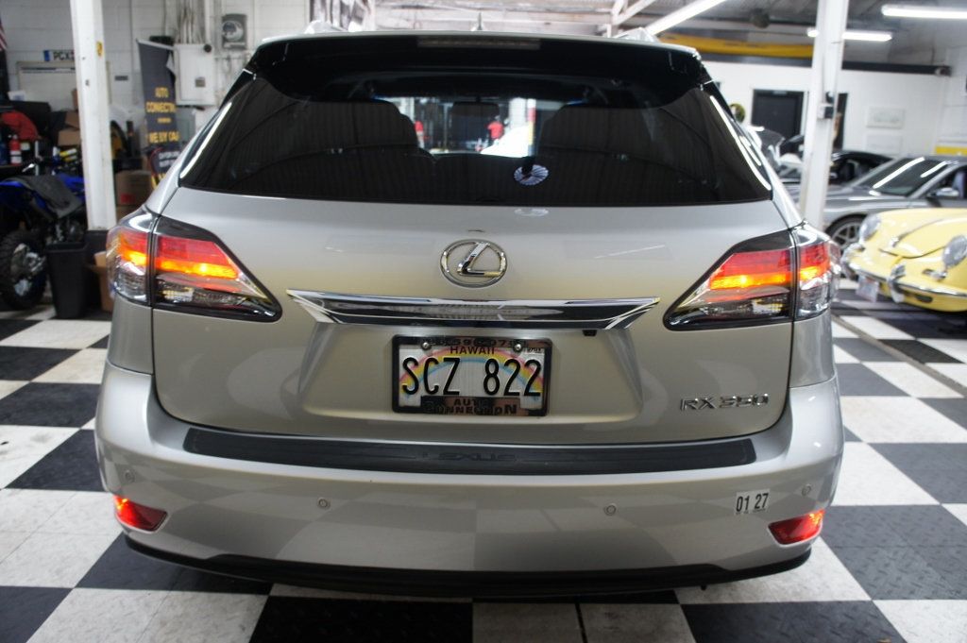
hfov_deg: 67.4
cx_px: 484
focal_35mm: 27
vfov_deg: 47.9
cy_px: 322
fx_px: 725
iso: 320
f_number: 3.5
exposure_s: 1/30
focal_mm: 18
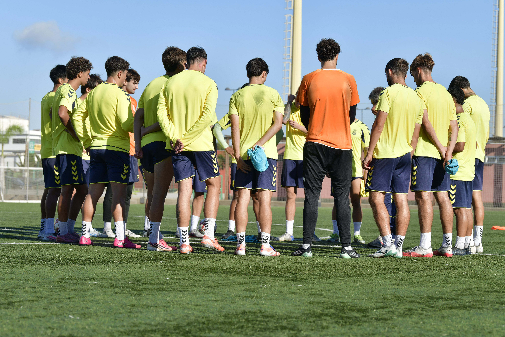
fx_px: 1431
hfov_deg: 20.0
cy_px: 168
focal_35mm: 102
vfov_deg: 13.4
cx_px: 252
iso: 250
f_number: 7.1
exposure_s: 1/1250
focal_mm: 102
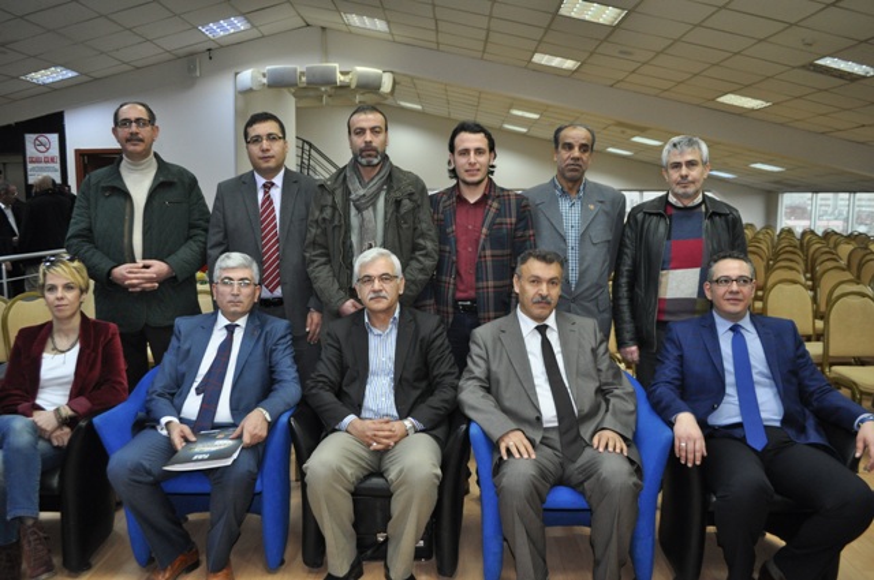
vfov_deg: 43.5
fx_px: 727
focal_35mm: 30
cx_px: 437
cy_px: 290
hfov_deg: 62.0
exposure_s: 1/60
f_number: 3.8
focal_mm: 20
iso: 800
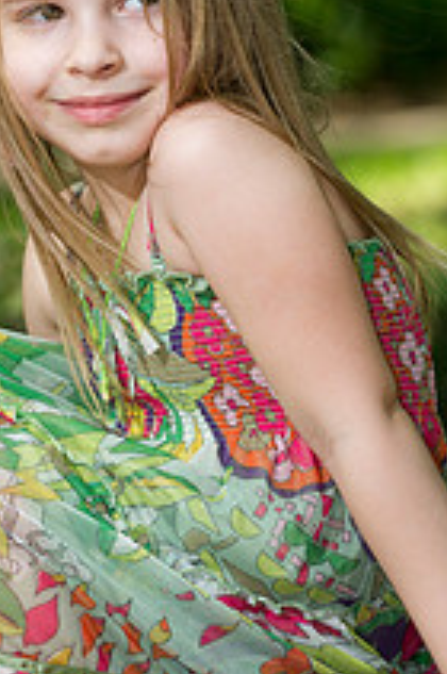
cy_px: 425
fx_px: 6166
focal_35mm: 330
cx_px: 142
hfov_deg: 4.2
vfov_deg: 6.3
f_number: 5
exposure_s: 1/125
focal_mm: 155
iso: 200
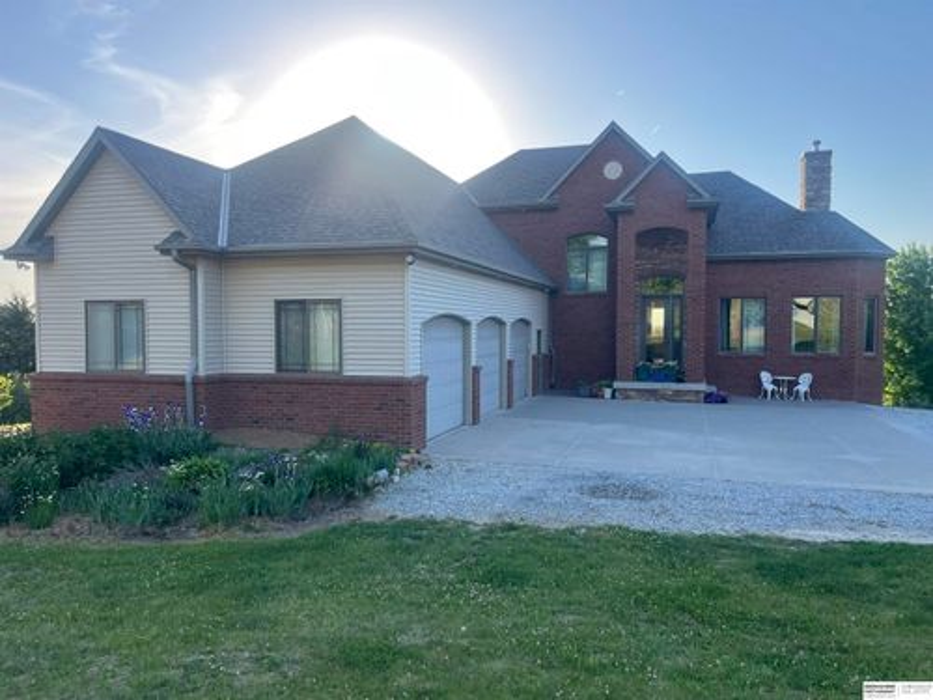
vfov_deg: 53.1
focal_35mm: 26
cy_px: 350
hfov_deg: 67.3
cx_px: 466
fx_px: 701
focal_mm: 5.1
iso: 50
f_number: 1.6
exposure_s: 1/1056
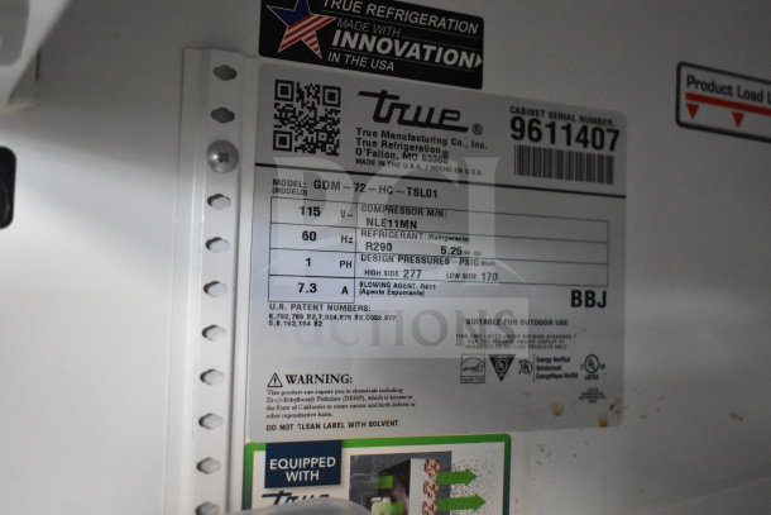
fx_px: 996
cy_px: 258
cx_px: 386
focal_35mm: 46
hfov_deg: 42.3
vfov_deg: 29.0
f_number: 4.5
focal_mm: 31
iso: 6400
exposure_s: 1/80
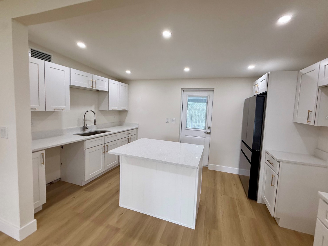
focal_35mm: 15
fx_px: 142
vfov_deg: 81.7
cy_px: 118
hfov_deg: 98.1
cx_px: 170
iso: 100
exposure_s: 1/120
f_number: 2.2
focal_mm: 2.22
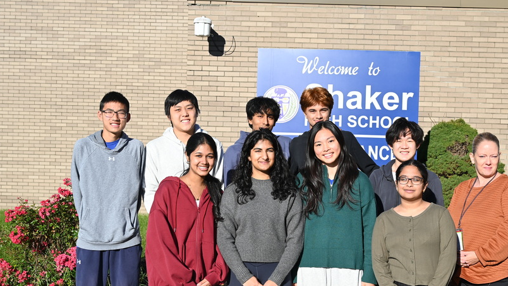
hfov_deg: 37.0
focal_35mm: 56
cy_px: 191
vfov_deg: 21.4
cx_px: 315
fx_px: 754
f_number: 7.1
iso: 100
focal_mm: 42
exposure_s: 1/320
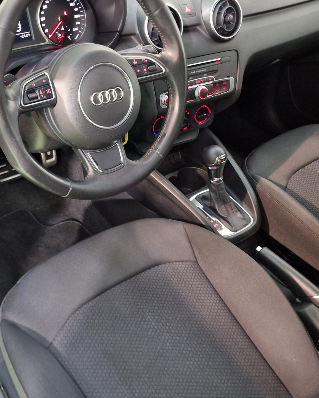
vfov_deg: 43.8
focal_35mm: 42
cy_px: 181
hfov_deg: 35.6
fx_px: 495
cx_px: 133
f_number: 1.8
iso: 500
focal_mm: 6.4
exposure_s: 1/20
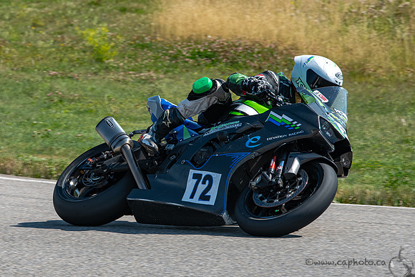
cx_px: 108
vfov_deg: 4.6
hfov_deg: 7.0
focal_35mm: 296
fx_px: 3413
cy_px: 165
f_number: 9
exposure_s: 1/800
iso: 250
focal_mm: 200
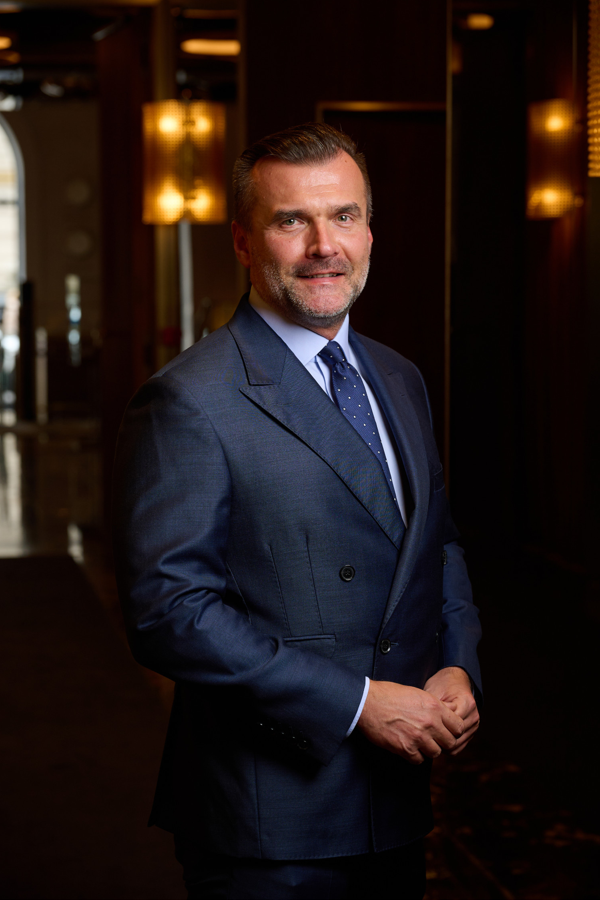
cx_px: 299
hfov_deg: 16.7
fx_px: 2050
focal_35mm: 82
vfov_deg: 24.8
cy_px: 450
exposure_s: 1/60
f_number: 5
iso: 320
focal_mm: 81
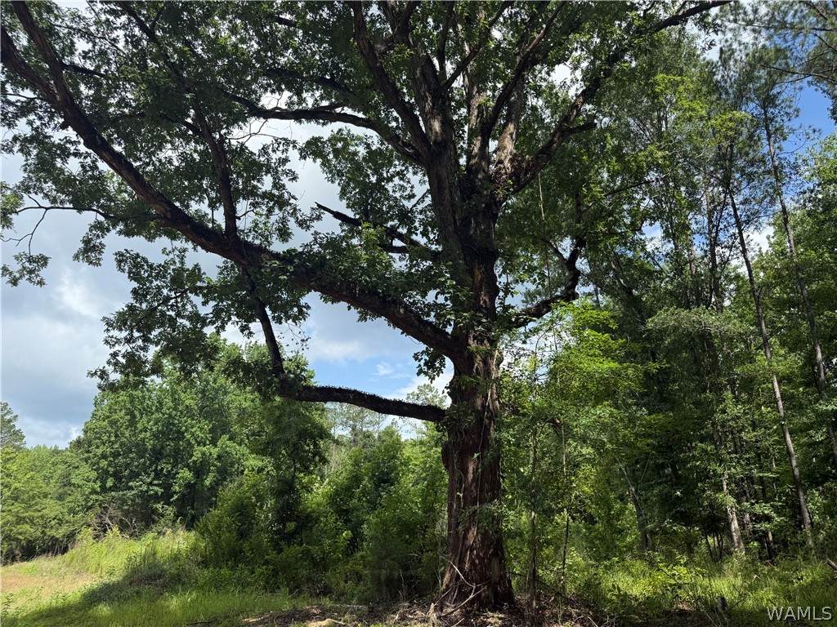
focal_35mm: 24
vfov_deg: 56.8
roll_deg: +0.7
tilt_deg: +22.2
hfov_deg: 71.6
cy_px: 314
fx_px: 580
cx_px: 418
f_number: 1.78
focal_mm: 6.76
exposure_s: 1/2703
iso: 100
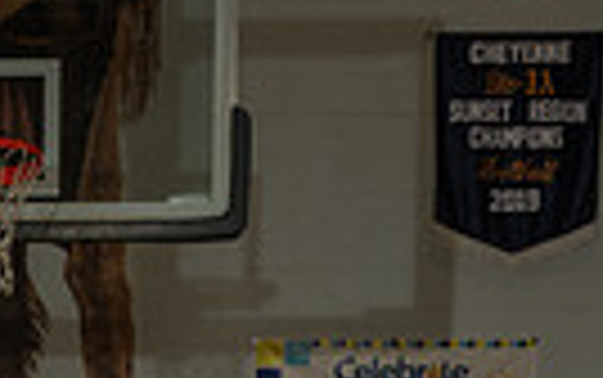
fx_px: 2138
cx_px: -63
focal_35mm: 130
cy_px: 914
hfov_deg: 15.6
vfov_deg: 9.1
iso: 160
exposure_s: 1/200
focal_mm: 38
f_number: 7.1
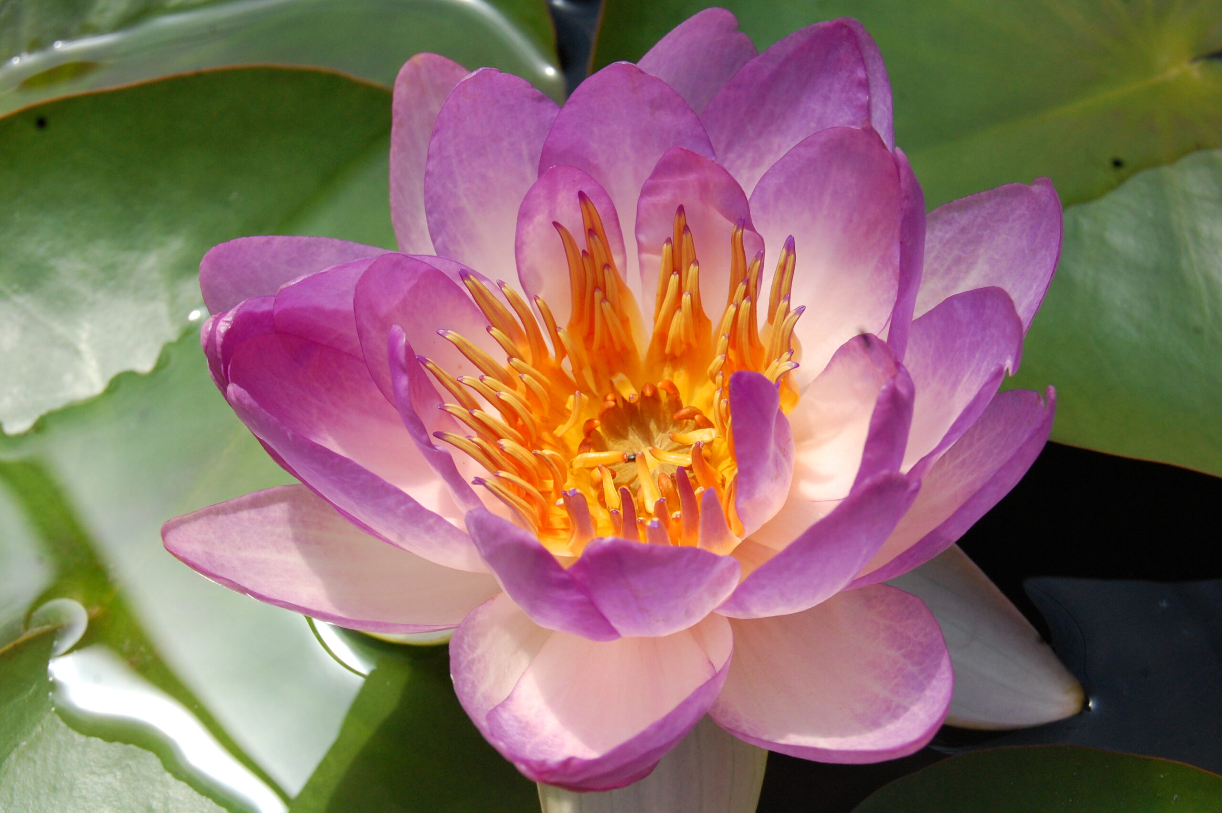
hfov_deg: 28.1
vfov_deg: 18.9
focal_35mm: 72
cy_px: 406
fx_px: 2442
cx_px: 611
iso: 800
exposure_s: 1/800
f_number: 14
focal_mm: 48
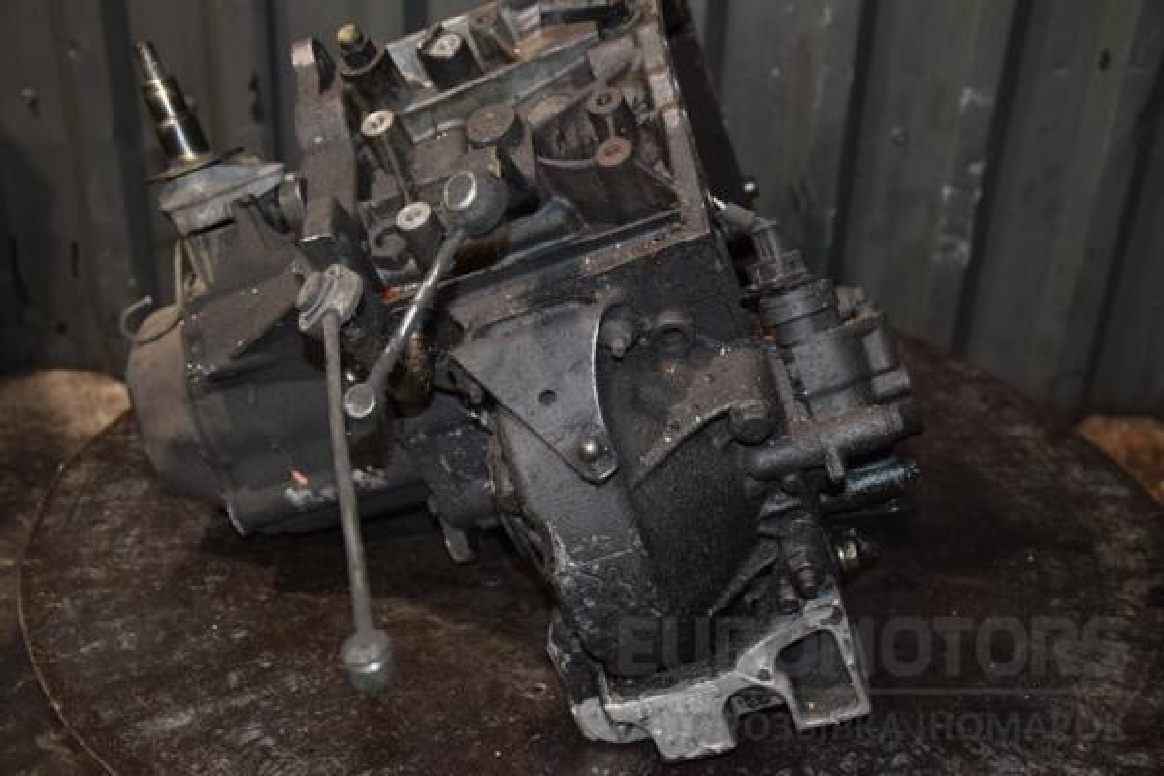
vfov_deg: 26.5
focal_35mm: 51
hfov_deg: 38.9
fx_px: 1649
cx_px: 582
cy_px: 388
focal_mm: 34
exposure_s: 1/60
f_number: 5
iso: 800
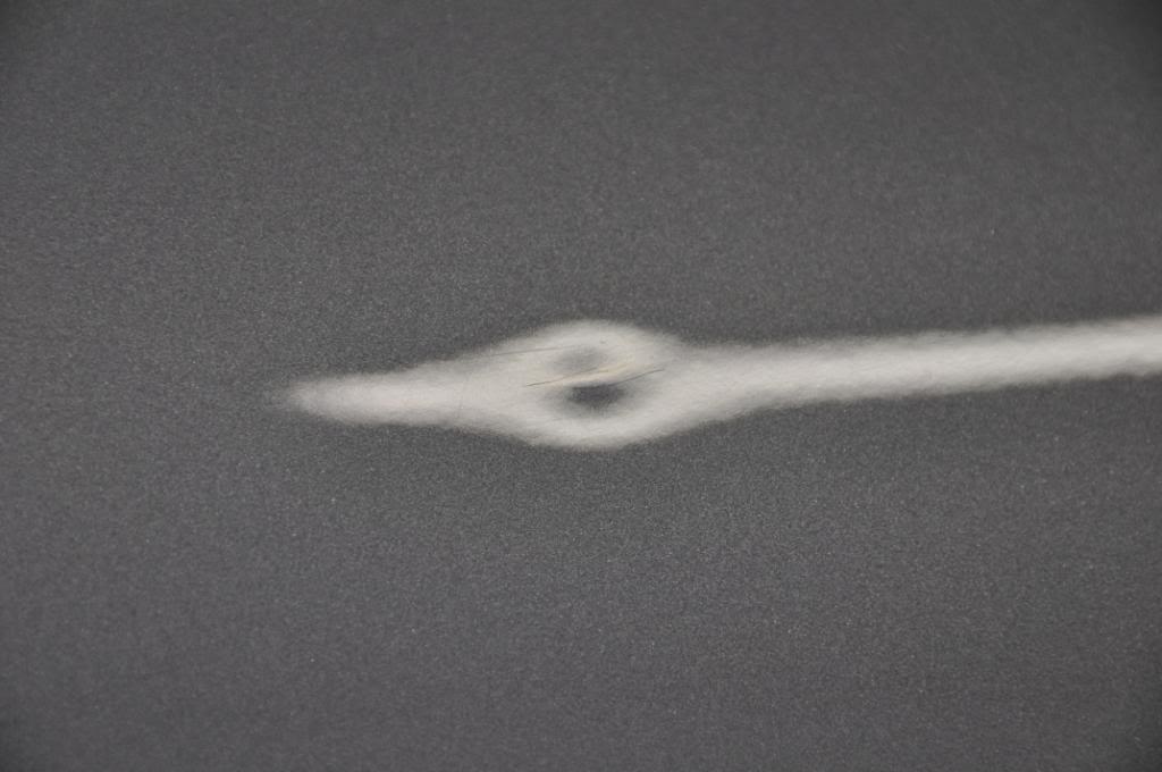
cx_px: 581
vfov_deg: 7.9
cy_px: 386
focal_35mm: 174
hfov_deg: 11.8
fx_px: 5609
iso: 320
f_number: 5.6
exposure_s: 1/60
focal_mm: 116
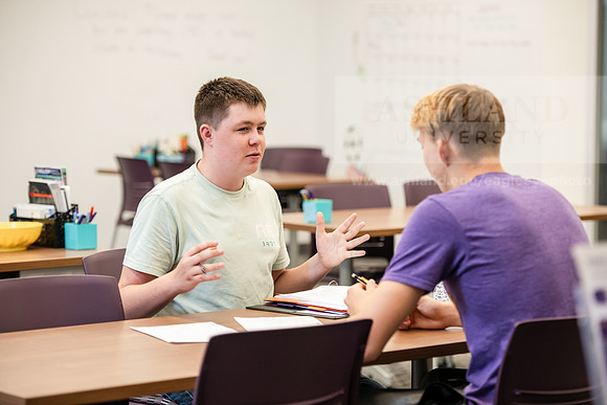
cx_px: 304
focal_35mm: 110
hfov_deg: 18.6
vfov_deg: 12.5
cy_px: 202
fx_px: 1855
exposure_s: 1/200
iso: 800
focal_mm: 110
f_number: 3.2
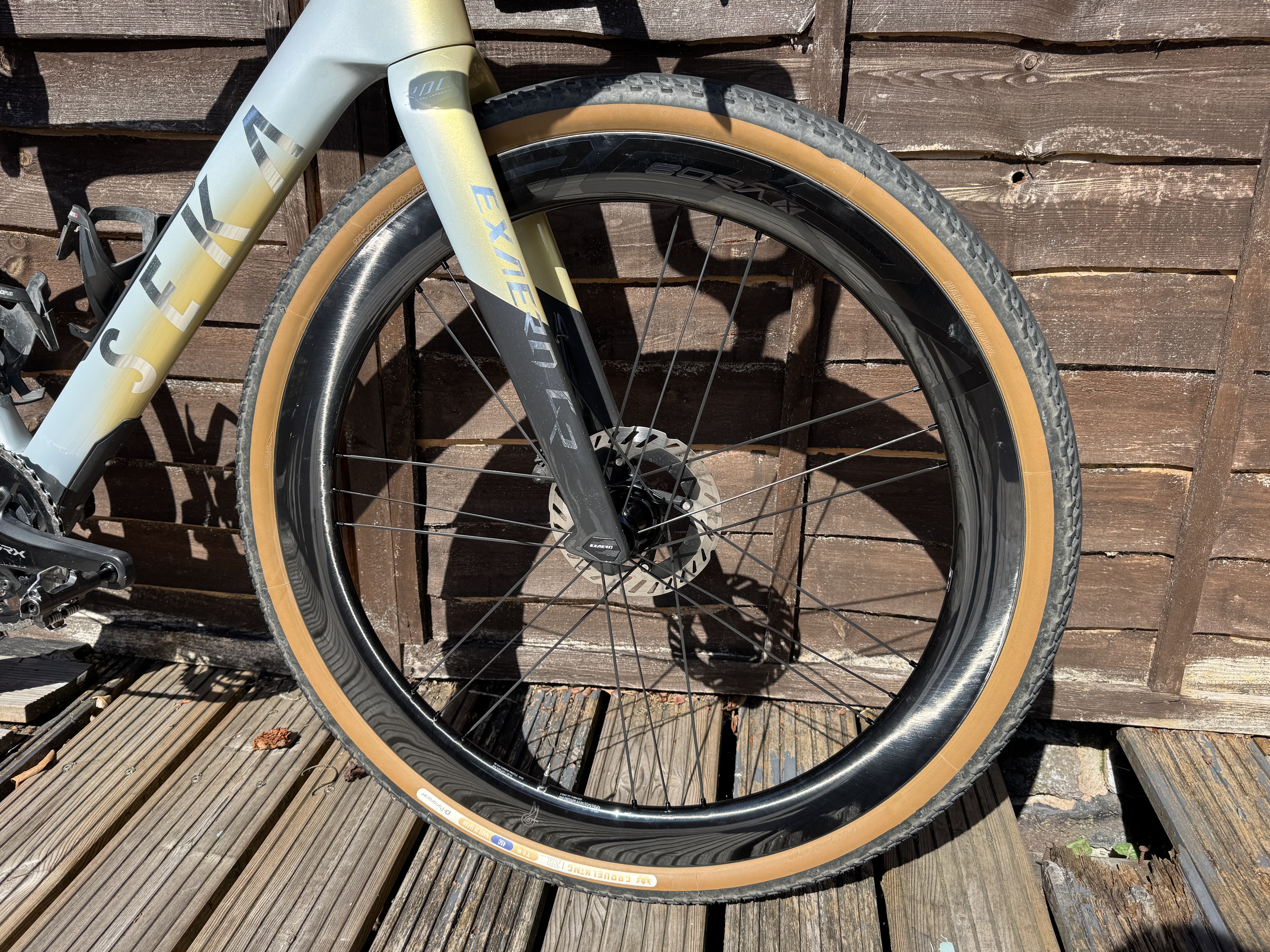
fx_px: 917
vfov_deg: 54.9
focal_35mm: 25
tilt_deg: -19.1
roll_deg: -0.8
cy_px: 461
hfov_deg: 69.4
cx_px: 643
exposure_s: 1/1721
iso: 80
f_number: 1.78
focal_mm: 6.76
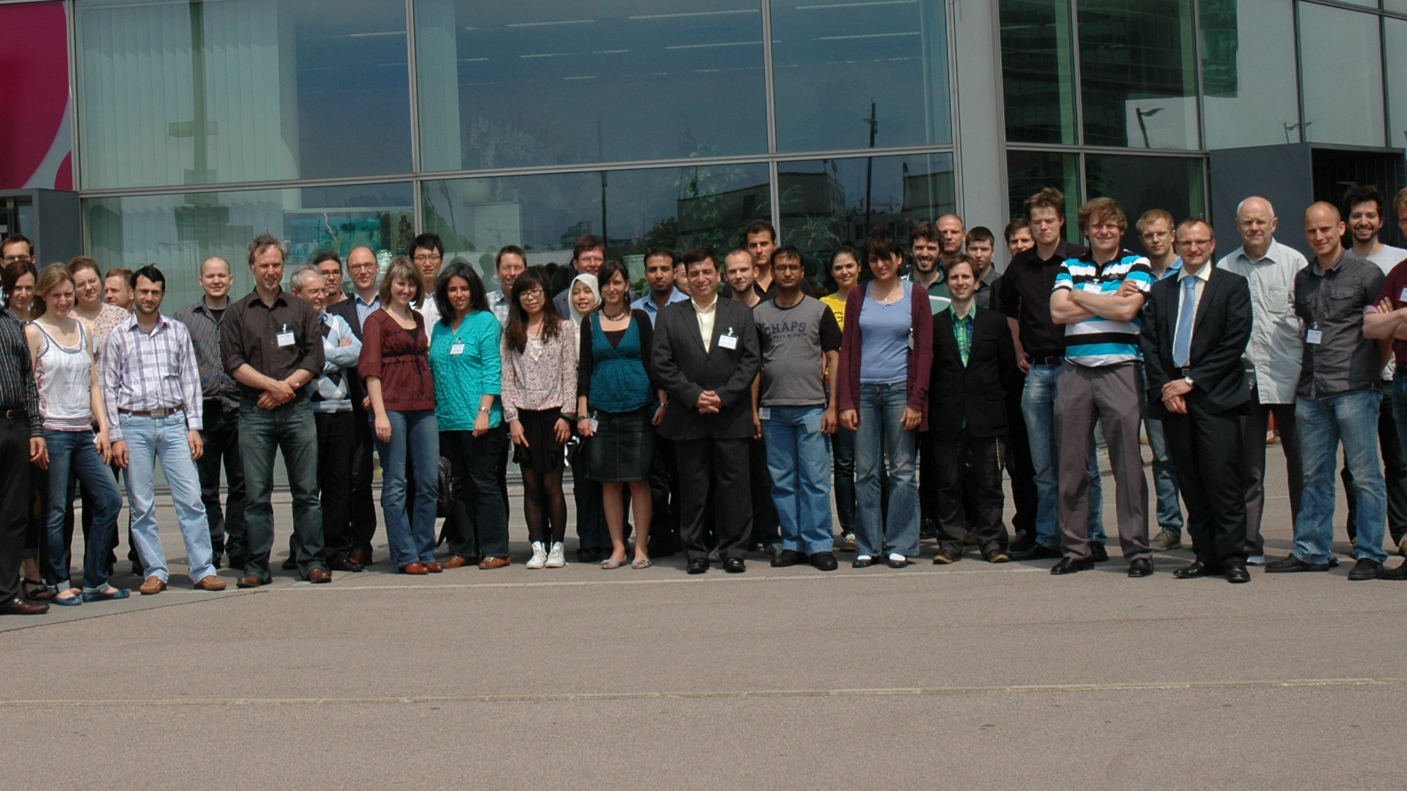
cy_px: 201
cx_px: 611
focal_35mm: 62
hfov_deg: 33.9
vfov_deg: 19.4
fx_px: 2304
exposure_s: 1/500
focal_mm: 27
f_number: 8
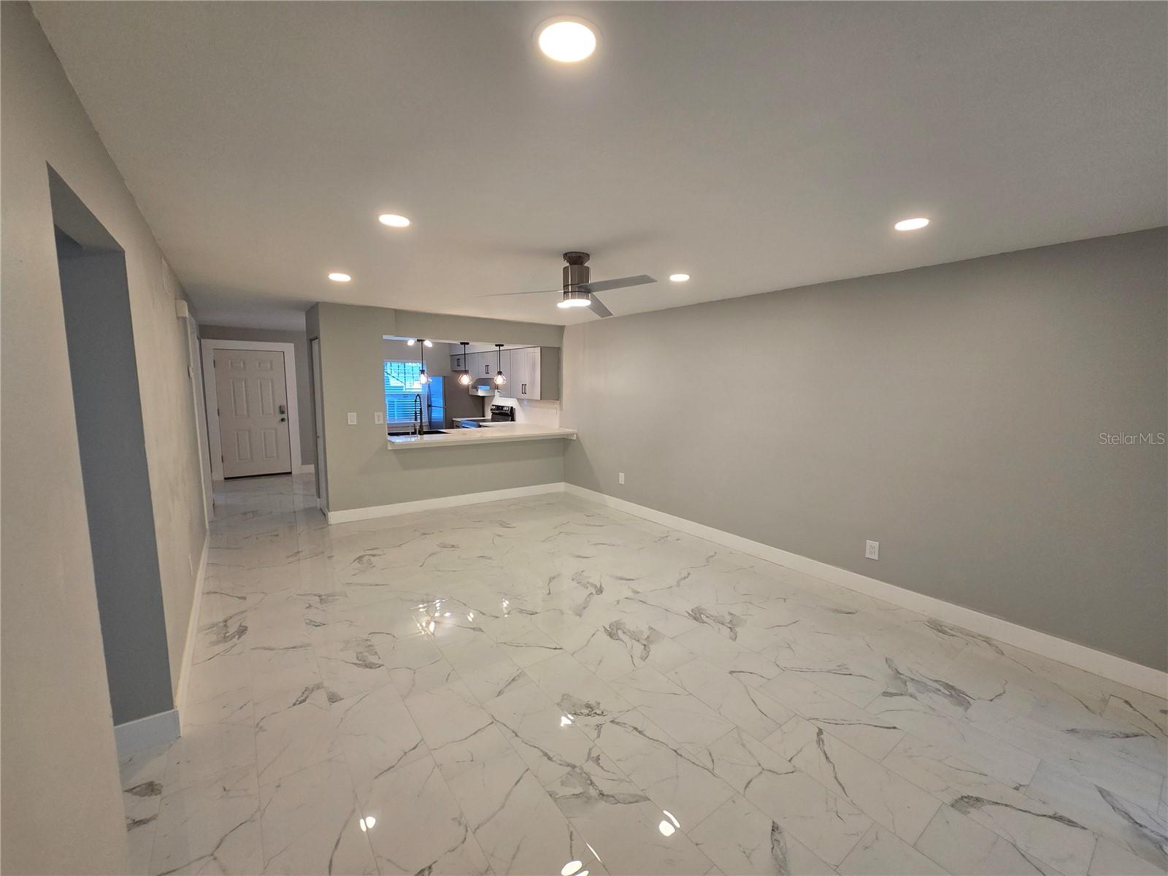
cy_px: 438
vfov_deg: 89.9
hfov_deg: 106.2
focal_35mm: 13
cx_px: 584
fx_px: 439
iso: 100
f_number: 2.2
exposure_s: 1/60
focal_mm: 2.2
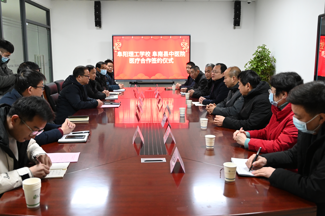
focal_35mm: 35
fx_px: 316
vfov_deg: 37.8
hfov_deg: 54.5
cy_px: 108
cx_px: 162
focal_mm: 35
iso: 3600
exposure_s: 1/100
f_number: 4
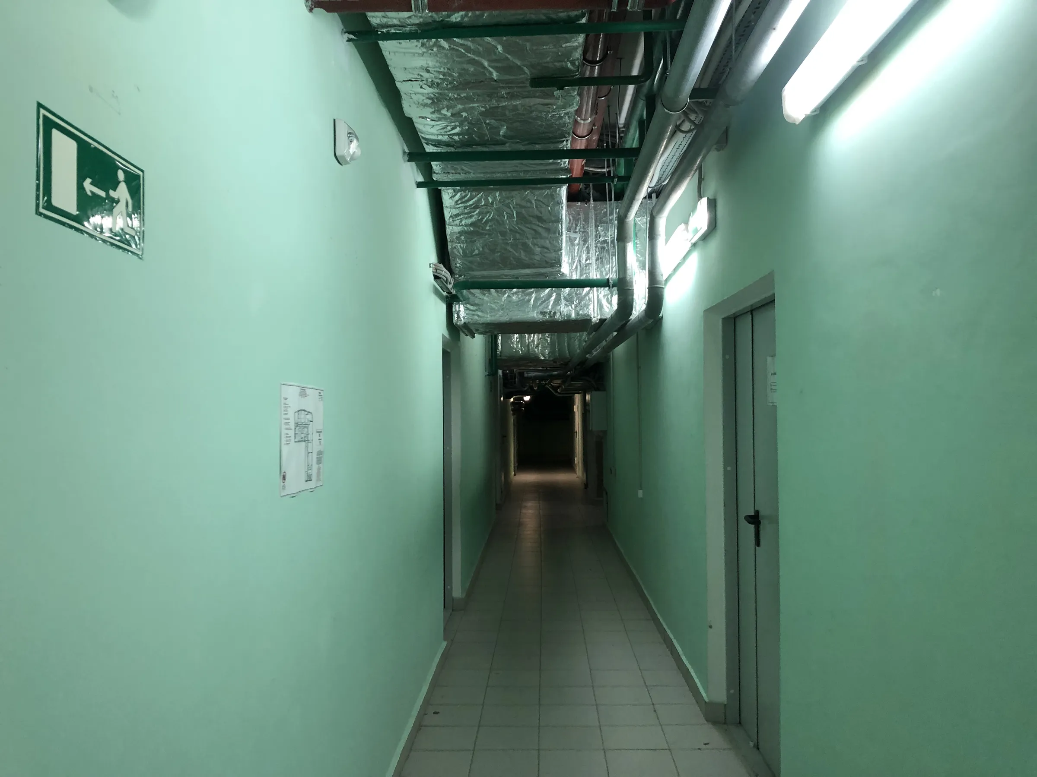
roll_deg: +0.0
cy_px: 388
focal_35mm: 28
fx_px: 839
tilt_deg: +1.4
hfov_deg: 63.4
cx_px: 518
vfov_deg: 49.7
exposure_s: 1/25
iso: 40
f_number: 1.8
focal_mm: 4
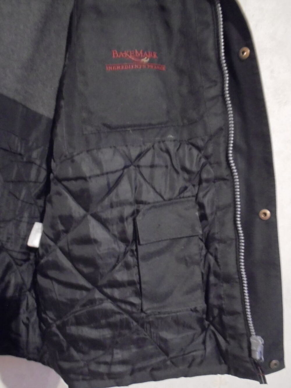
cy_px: 194
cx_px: 146
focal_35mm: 29
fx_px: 325
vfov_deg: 61.7
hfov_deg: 48.2
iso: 640
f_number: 3.7
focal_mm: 5.3
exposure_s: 1/4
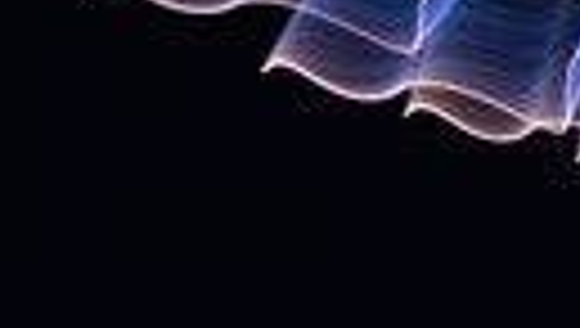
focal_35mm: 705
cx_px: 958
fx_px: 10858
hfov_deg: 3.0
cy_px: -494
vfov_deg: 1.7
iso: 400
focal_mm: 145
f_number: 11
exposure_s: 1/1.3
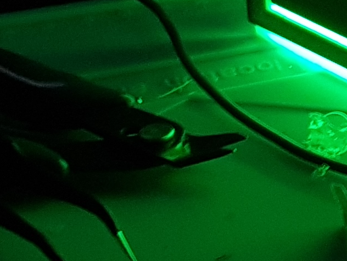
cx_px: 639
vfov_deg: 8.6
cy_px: -227
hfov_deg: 11.1
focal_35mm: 166
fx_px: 1664
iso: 250
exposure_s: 1/10
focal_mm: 4.3
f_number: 1.7
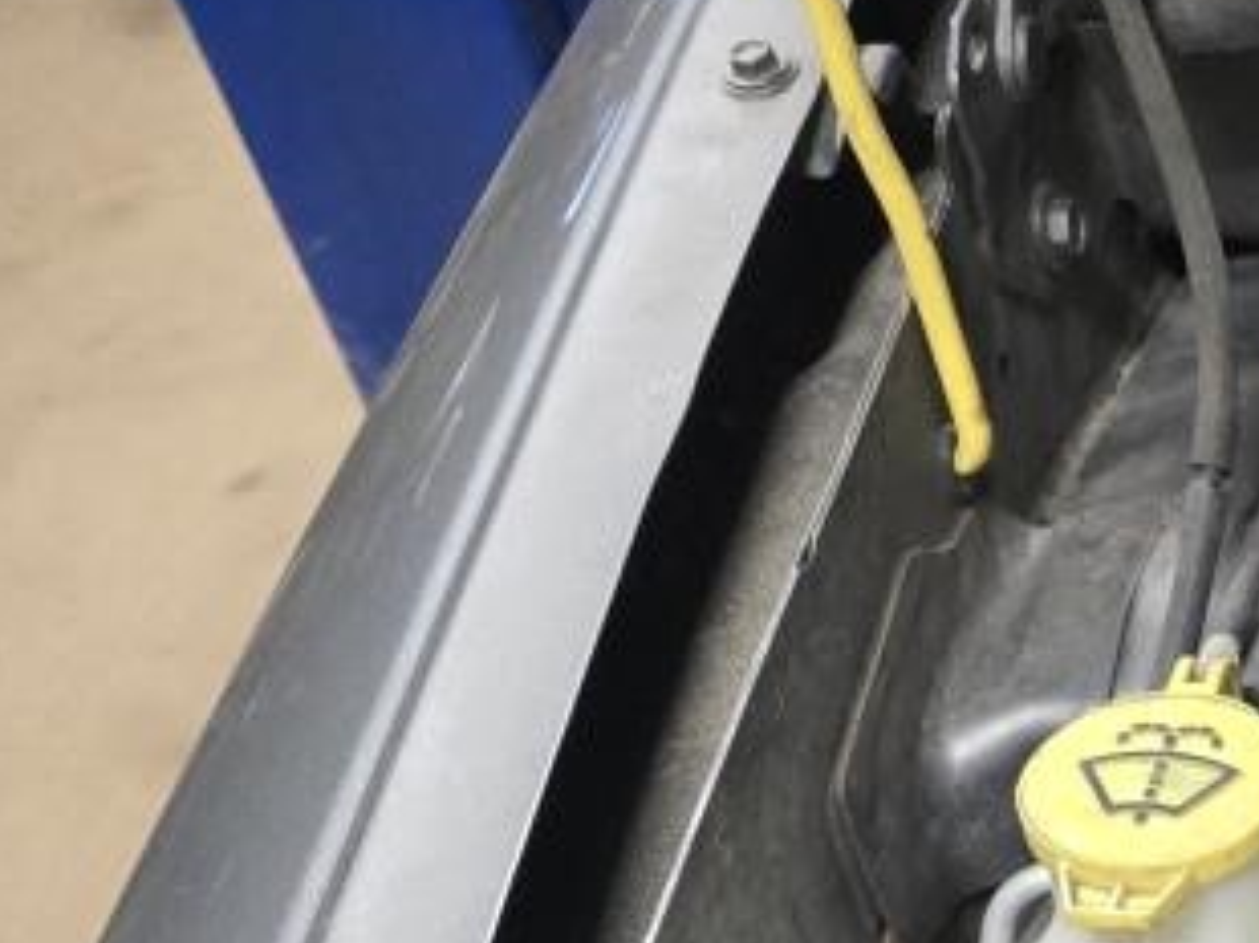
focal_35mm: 95
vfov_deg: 14.7
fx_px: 3453
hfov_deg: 18.3
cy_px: 1305
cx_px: 1897
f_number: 1.7
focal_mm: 6.3
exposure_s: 1/60
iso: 640
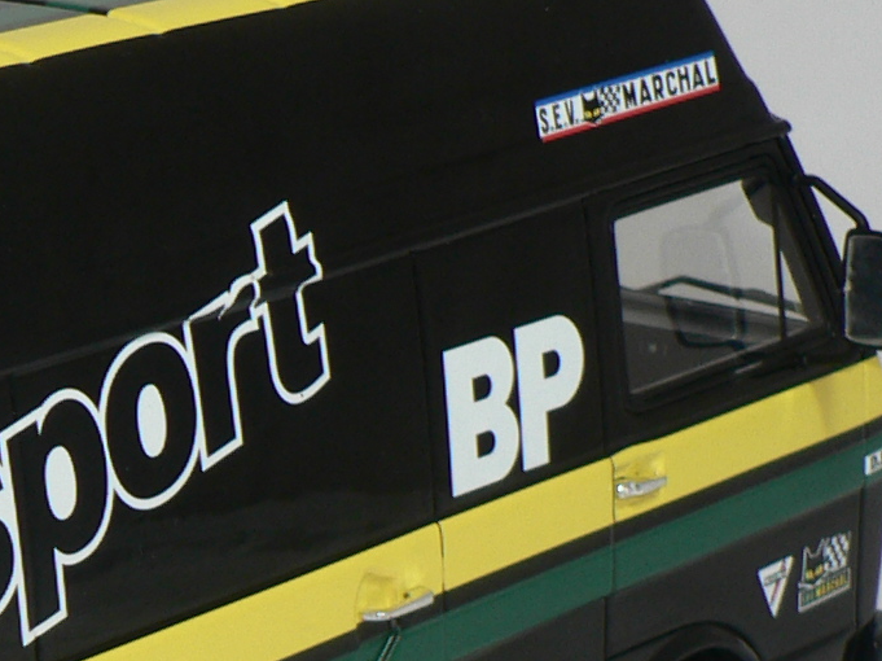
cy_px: 578
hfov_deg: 12.2
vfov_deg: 9.3
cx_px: -223
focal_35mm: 158
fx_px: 4024
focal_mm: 6.9
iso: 80
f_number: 2.8
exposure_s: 1/60
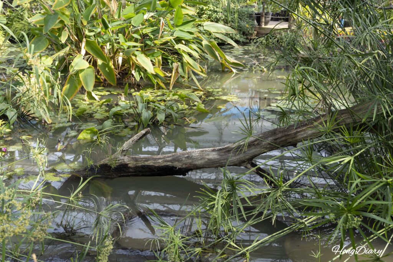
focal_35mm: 40
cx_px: 196
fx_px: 437
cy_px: 131
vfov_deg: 33.4
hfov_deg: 48.5
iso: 100
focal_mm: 40
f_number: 5.6
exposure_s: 1/60
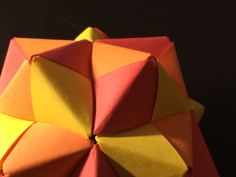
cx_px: 86
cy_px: 150
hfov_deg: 32.5
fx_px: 402
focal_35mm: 59
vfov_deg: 24.3
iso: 160
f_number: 2.2
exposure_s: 1/30
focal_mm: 4.12
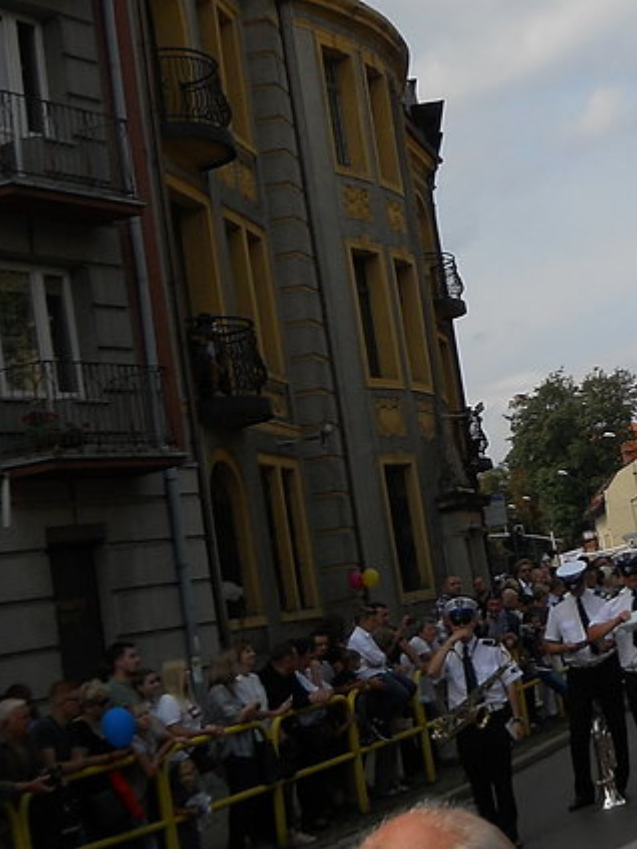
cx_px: 871
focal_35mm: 87
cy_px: 175
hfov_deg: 15.9
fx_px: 2135
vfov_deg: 22.2
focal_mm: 6.72
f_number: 5.5
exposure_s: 1/500
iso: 80
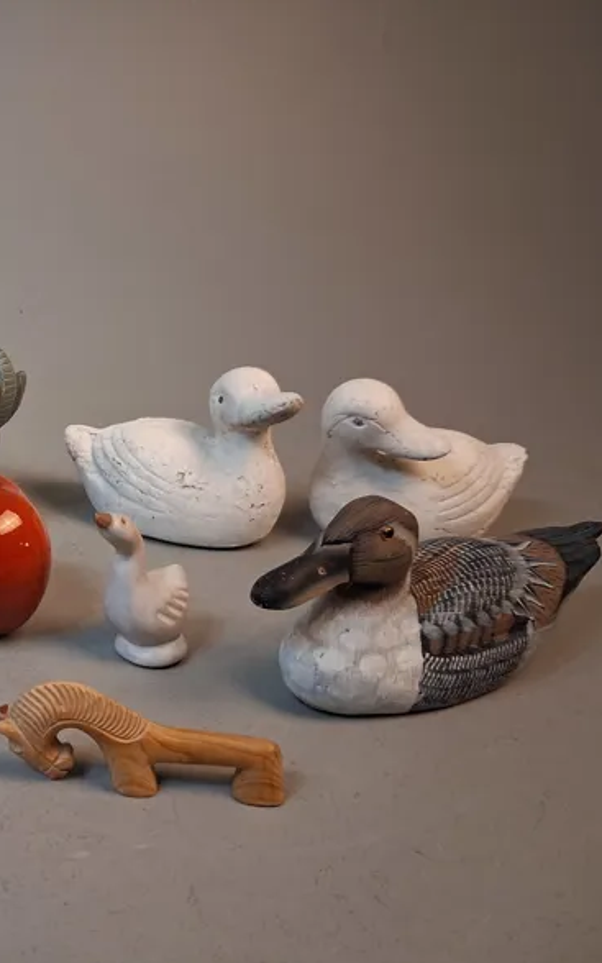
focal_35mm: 39
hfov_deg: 30.7
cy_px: 489
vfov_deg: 50.4
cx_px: 18
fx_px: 1024
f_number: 1.8
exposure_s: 1/50
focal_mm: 4
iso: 320
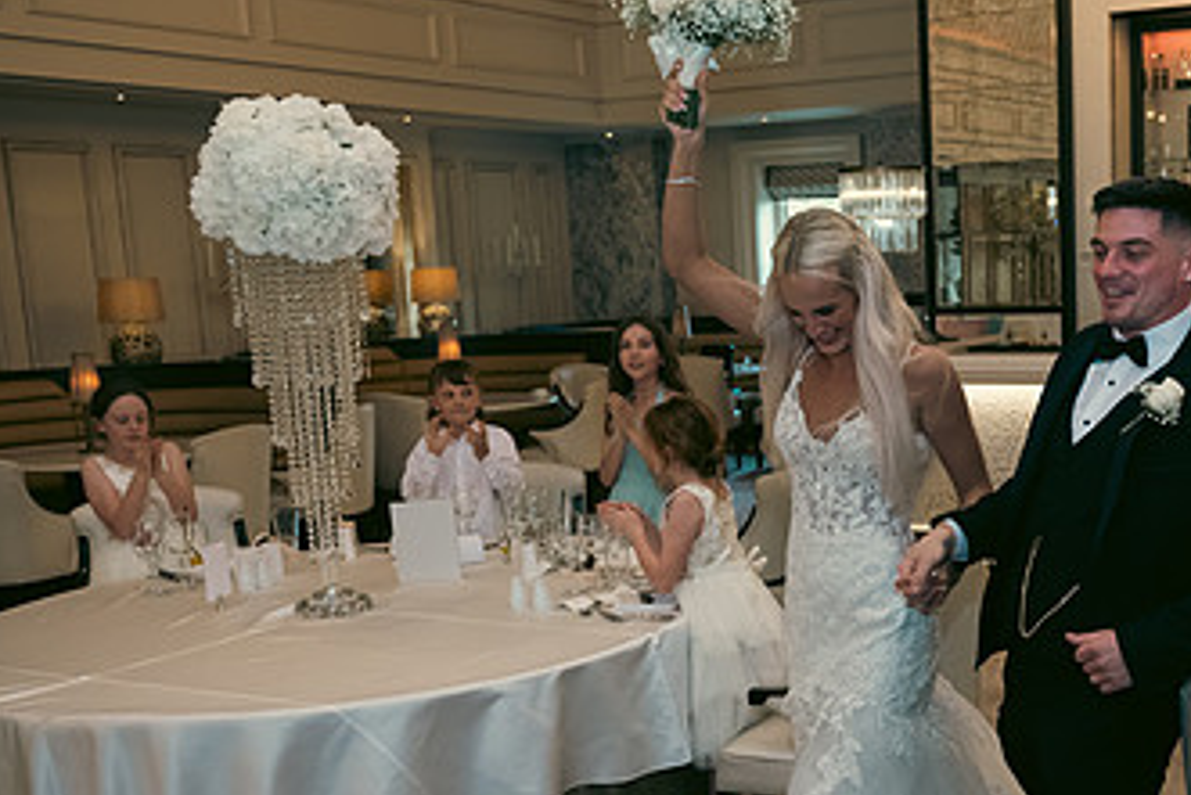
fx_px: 1622
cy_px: 570
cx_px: 918
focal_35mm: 49
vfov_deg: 27.3
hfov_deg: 39.1
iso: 800
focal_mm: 28
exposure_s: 1/160
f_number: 3.5
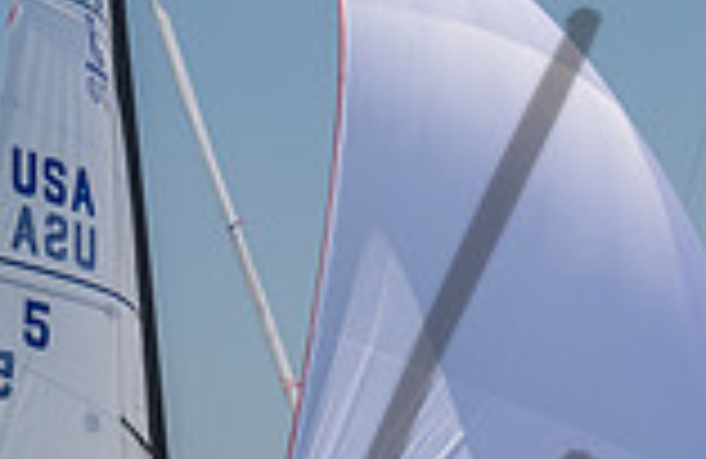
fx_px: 5039
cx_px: 844
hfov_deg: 7.9
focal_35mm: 259
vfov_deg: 5.2
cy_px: 441
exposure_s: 1/640
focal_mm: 47
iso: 640
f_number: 9
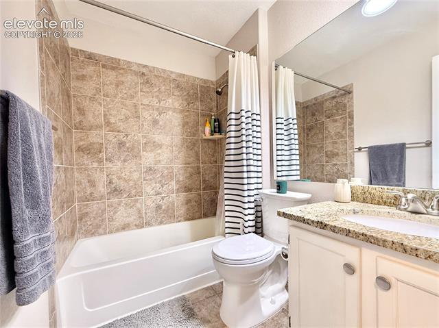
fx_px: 177
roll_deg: +0.6
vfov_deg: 85.6
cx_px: 220
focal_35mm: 14
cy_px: 164
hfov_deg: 102.1
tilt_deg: +2.3
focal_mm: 2.22
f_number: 2.2
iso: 200
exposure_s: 1/60
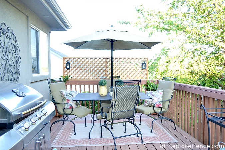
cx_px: 112
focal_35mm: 27
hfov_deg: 67.4
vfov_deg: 47.9
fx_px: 169
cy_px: 75
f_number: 3.5
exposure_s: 1/60
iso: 200
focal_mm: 18
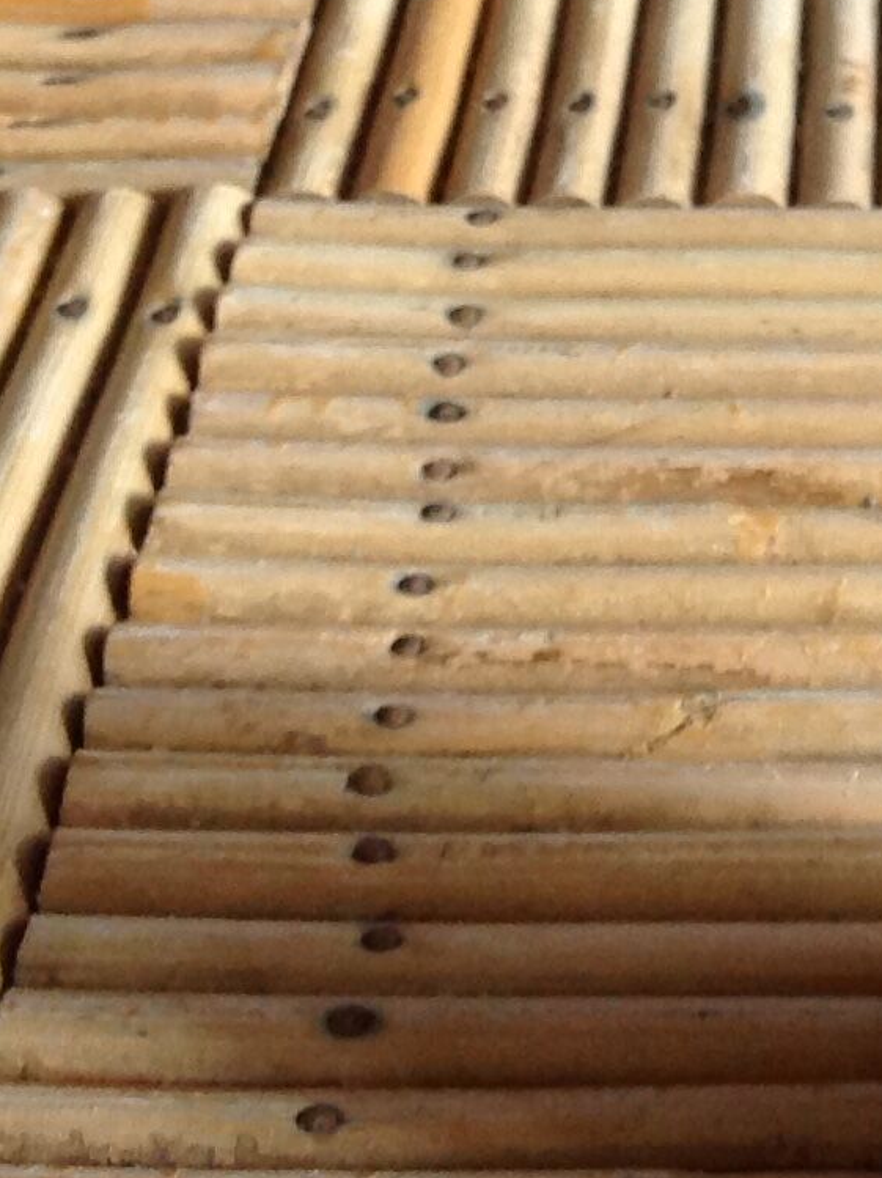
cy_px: -87
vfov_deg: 15.9
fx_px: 4114
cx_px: 1206
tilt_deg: -22.4
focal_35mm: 121
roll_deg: -2.9
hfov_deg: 11.8
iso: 100
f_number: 2.4
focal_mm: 4.28
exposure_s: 1/15
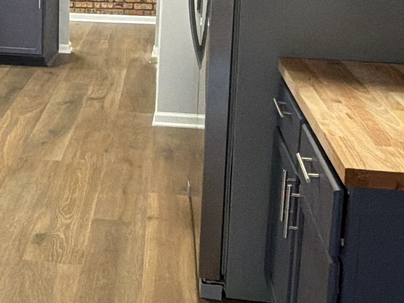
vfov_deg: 23.7
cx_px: 20
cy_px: -1
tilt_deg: -8.7
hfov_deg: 30.8
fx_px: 689
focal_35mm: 59
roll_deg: +2.2
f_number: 2.2
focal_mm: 2.22
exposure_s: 1/60
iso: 320
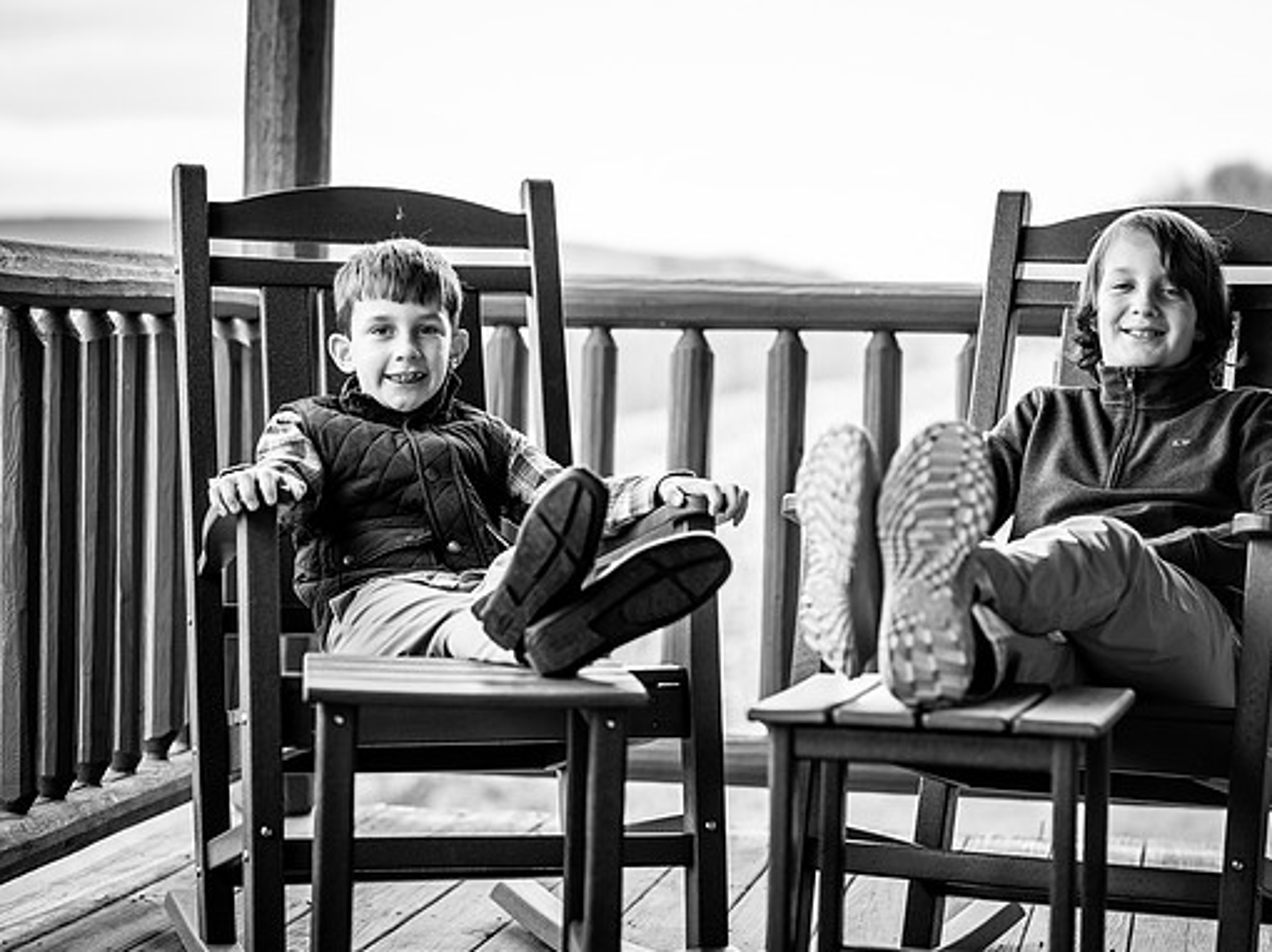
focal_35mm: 93
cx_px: 716
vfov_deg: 15.9
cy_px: 477
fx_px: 3416
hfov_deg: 21.1
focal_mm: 85
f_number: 2.5
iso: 320
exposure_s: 1/320
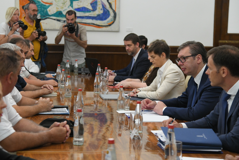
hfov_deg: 23.4
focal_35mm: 87
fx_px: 578
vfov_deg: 15.7
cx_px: 105
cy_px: 64
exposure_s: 1/160
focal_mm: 70
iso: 3200
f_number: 4
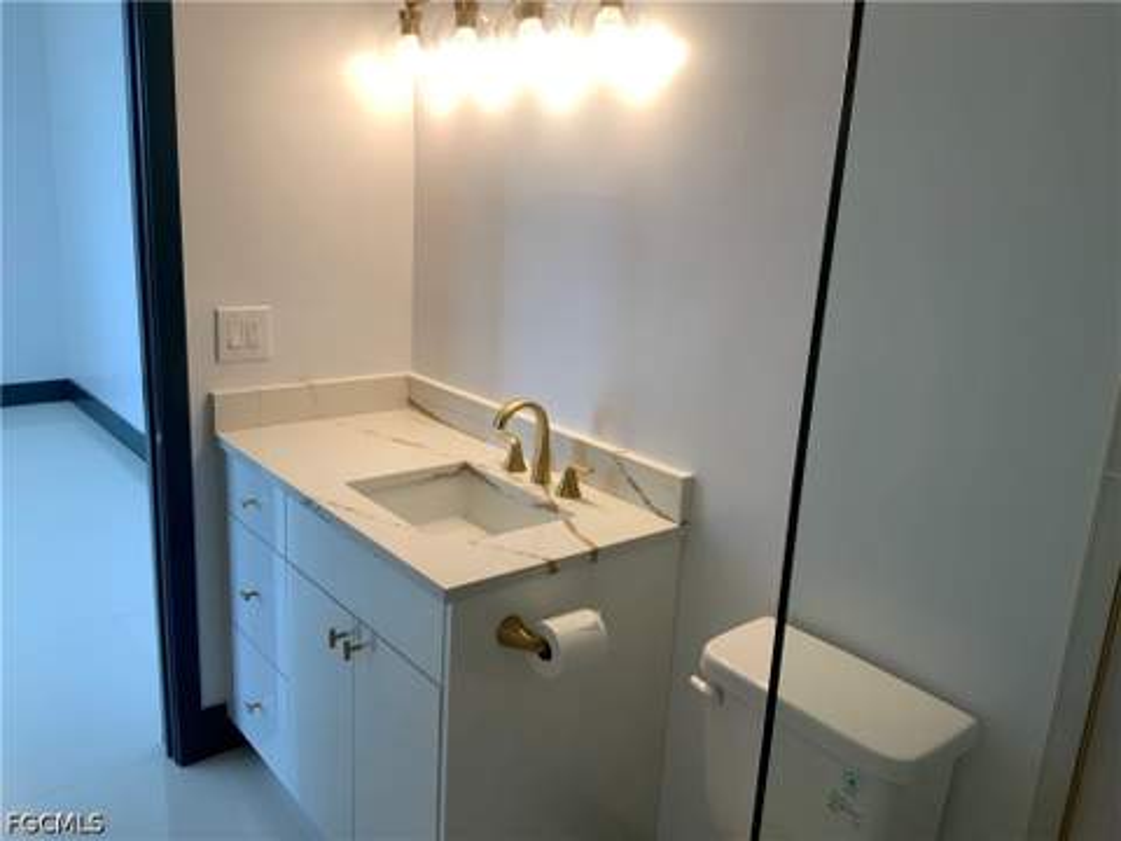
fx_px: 939
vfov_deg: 48.2
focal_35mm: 29
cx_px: 560
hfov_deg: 61.7
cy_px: 420
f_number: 1.8
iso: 25
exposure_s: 1/120
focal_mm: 3
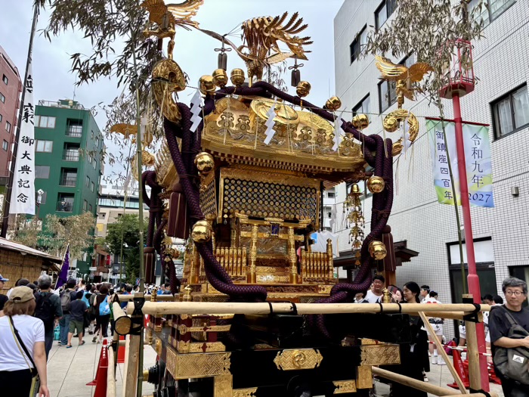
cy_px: 198
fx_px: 397
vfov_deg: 53.1
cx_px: 264
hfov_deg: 67.3
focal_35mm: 26
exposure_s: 1/910
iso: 50
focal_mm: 5.96
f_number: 1.6
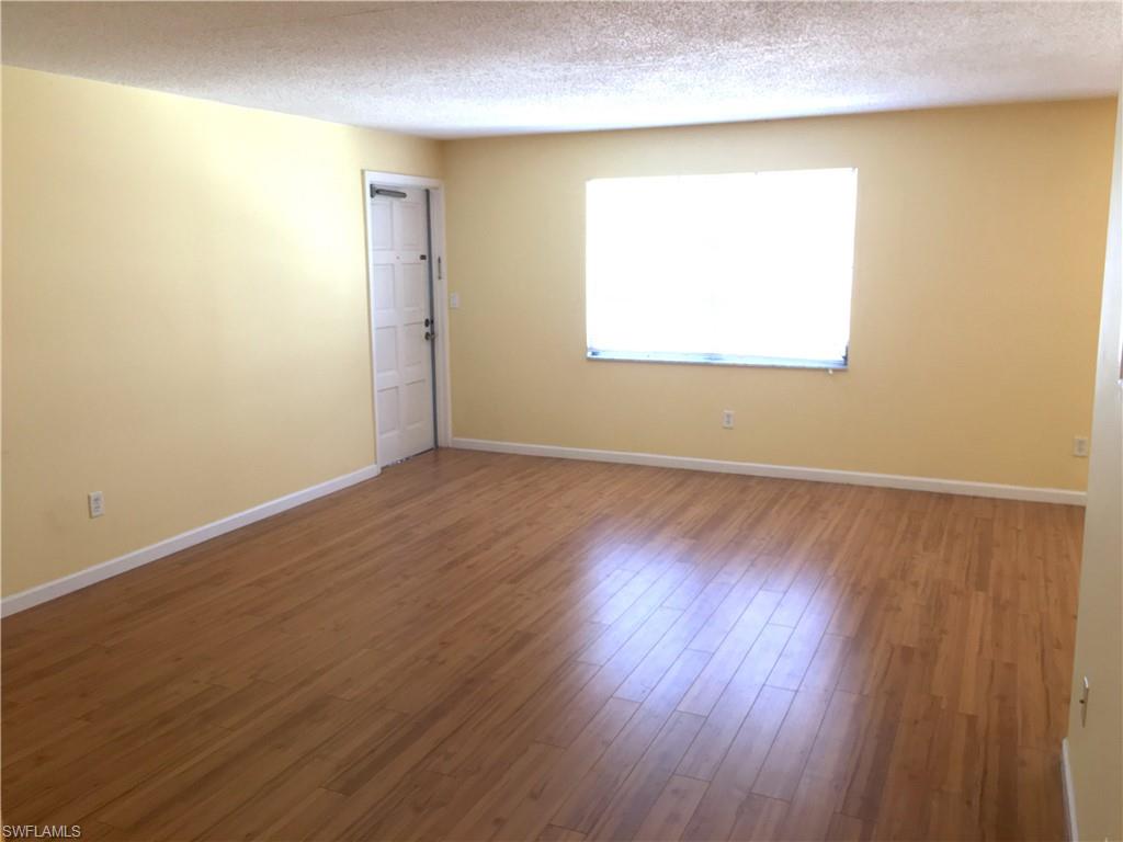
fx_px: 941
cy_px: 421
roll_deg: +1.1
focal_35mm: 29
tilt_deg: -9.8
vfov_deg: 48.2
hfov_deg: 61.7
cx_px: 562
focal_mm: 4.15
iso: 50
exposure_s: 1/30
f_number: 2.2
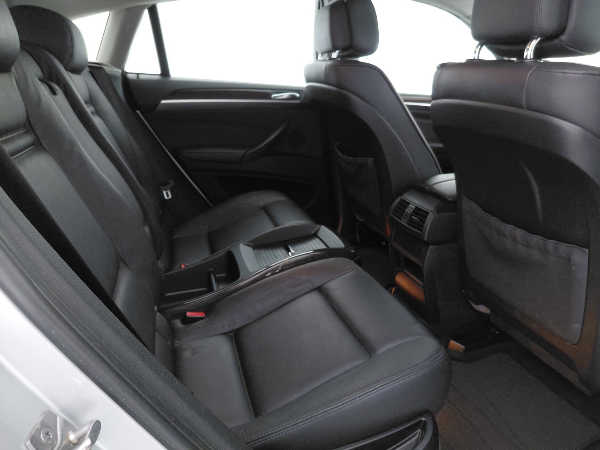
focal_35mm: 25
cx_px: 300
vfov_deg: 54.9
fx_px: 433
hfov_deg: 69.4
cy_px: 225
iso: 320
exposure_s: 1/24
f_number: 1.8
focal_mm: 4.69
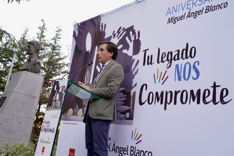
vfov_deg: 29.2
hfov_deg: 42.7
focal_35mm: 46
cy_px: 78
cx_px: 117
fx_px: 299
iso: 1250
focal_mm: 46
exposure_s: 1/250
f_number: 6.7
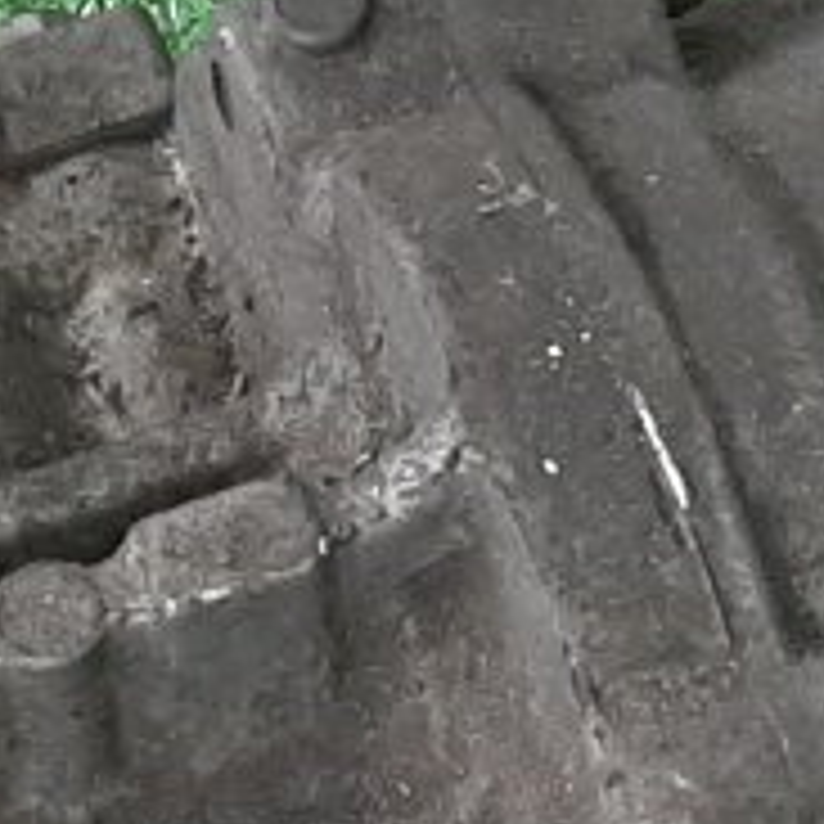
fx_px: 4875
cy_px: 1909
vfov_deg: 8.8
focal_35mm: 181
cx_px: -77
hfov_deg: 9.6
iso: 113
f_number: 1.7
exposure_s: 1/50
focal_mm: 3.93
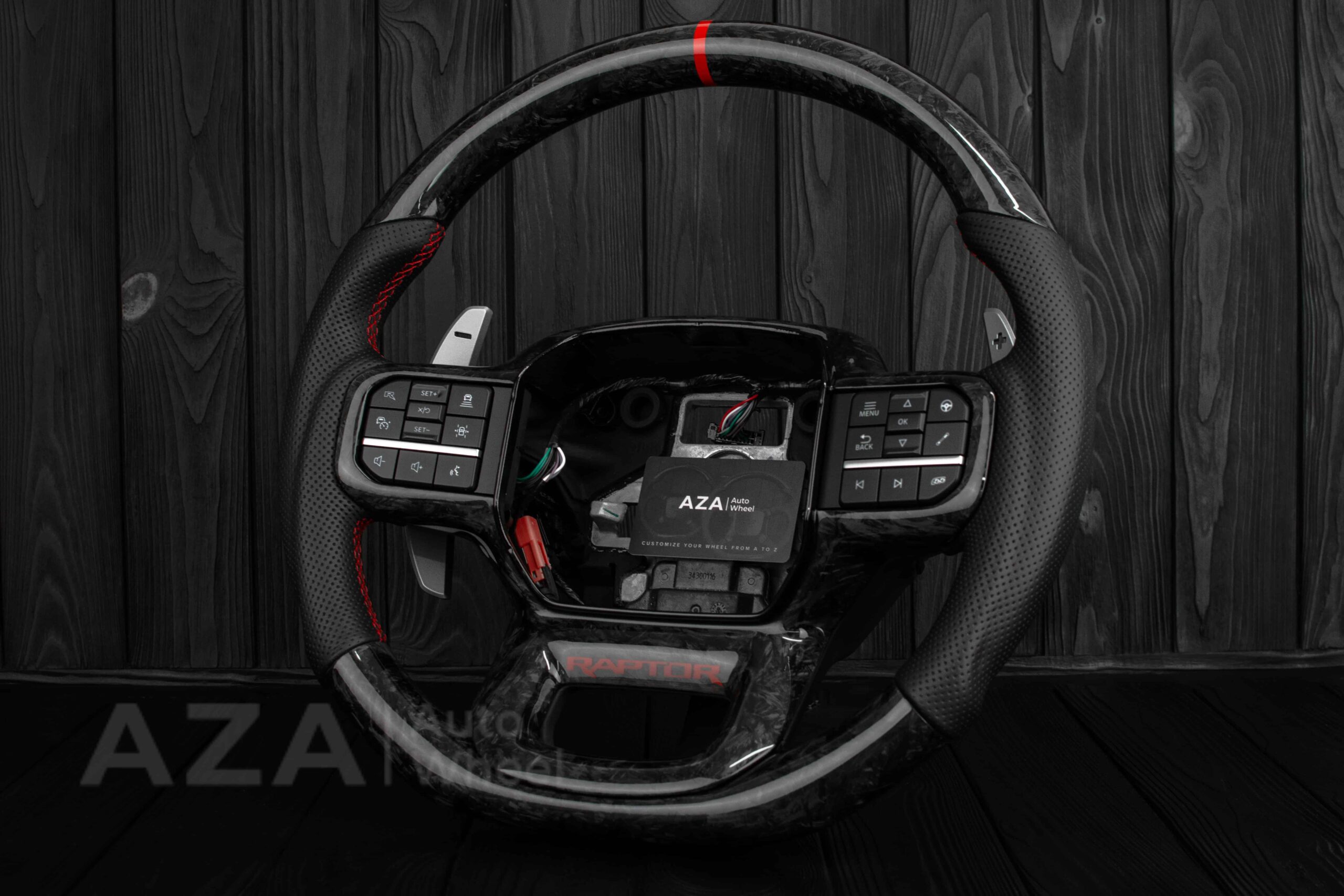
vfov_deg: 25.8
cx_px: 672
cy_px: 448
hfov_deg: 37.8
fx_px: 1960
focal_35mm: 52
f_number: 6.3
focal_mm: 35
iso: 500
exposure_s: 1/125
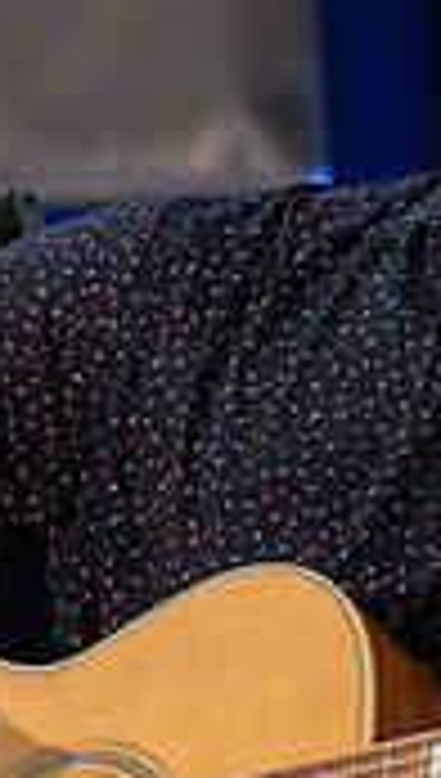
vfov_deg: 3.5
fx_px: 12903
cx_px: 342
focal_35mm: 624
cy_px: 317
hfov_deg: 2.0
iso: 5000
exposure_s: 1/160
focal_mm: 178
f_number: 6.3
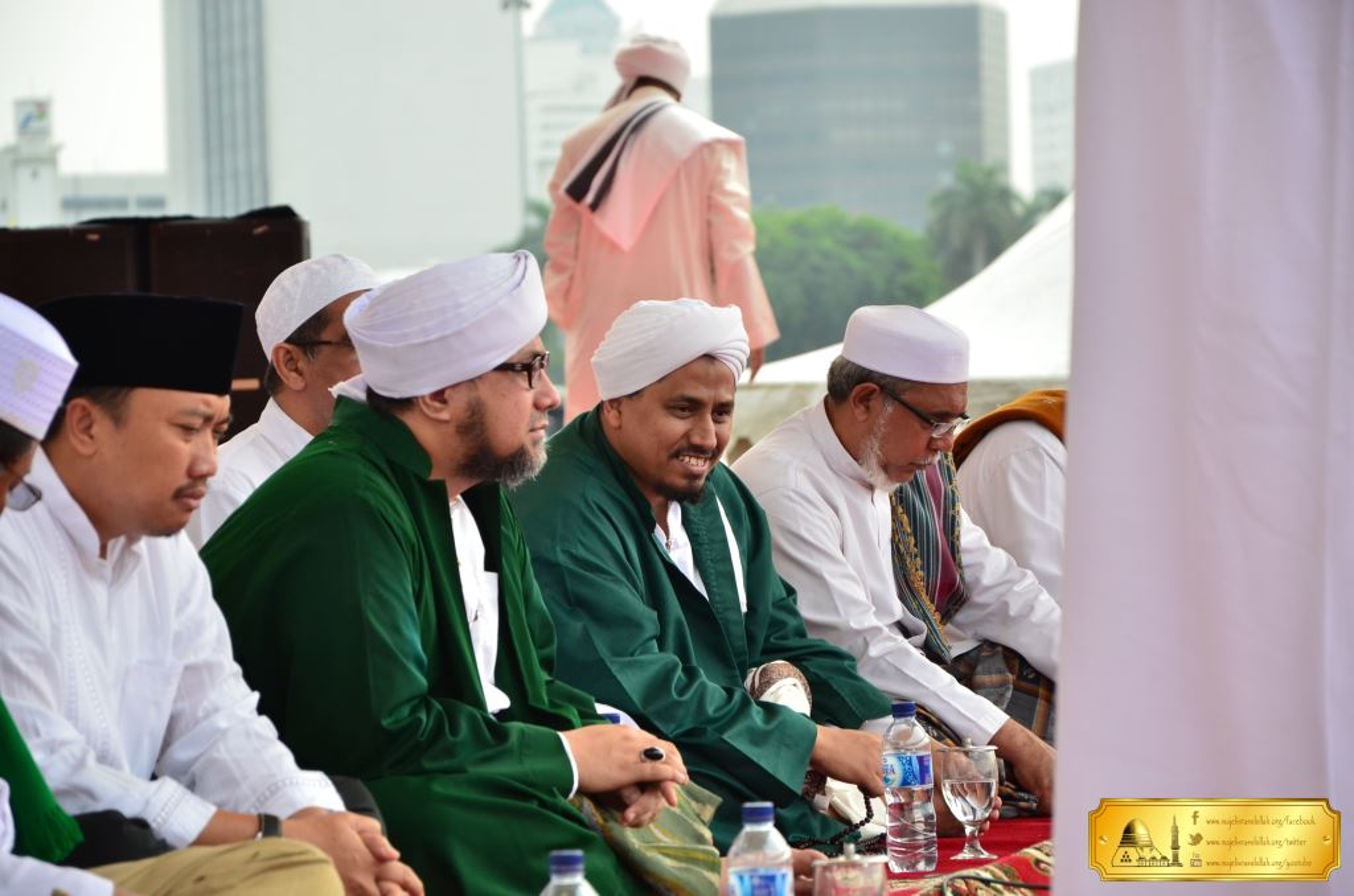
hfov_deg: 13.1
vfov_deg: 8.7
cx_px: 677
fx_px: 5911
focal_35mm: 158
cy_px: 448
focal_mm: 105
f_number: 5.6
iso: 800
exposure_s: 1/1250
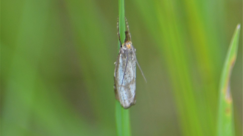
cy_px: 68
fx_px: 3047
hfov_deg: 4.6
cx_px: 121
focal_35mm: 473
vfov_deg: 2.6
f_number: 7.1
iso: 400
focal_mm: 300
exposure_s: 1/125
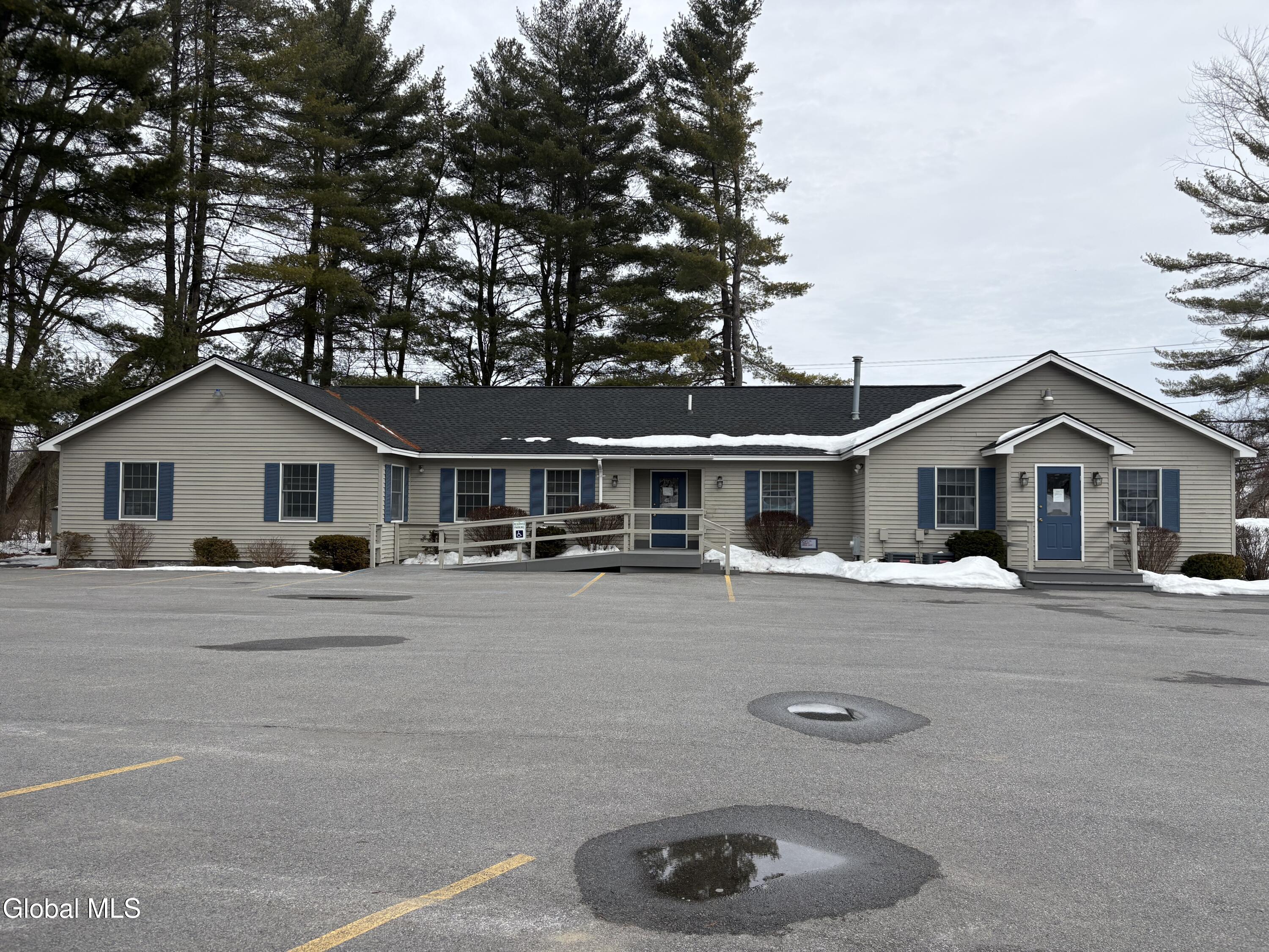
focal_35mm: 26
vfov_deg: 53.1
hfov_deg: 67.3
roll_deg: -0.2
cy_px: 476
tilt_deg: +2.6
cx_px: 634
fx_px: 953
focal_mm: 5.96
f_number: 1.6
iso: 50
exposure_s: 1/3125
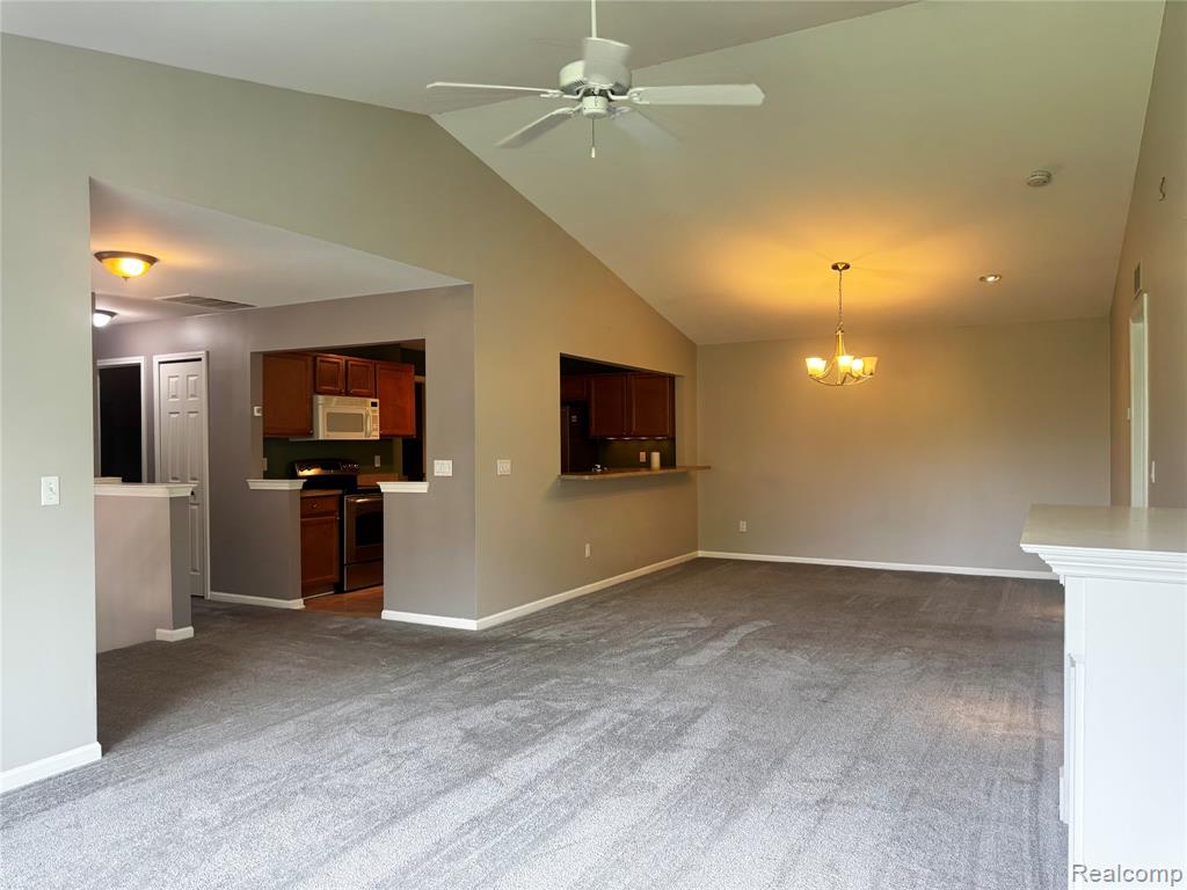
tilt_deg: -0.7
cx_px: 594
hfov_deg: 71.6
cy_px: 445
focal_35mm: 24
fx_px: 823
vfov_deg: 56.8
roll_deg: +0.3
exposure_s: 1/120
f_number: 1.78
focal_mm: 6.76
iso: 160
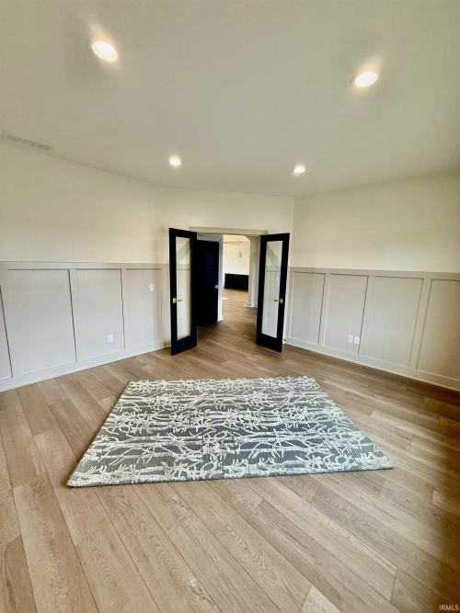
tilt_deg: -9.2
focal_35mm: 14
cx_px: 230
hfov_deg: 85.7
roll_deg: -0.8
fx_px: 248
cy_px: 306
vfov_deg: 102.1
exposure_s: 1/120
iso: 200
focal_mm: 2.22
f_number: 2.2
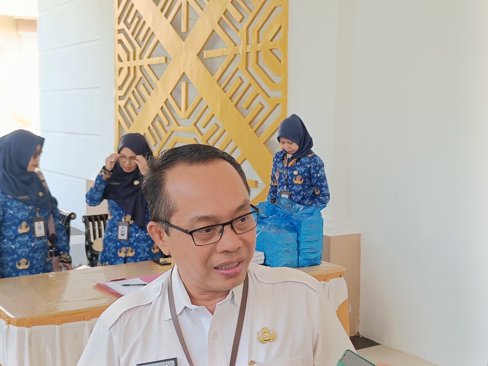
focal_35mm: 48
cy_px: 183
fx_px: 677
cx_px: 244
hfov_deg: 39.7
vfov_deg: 30.3
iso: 50
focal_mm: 5.59
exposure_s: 1/127
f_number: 1.8
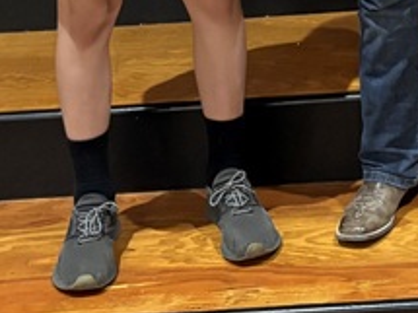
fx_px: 1497
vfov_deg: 11.0
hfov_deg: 15.2
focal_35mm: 124
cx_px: 525
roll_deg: +3.0
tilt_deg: -8.1
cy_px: -288
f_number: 1.6
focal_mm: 5.96
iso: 640
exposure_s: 1/30
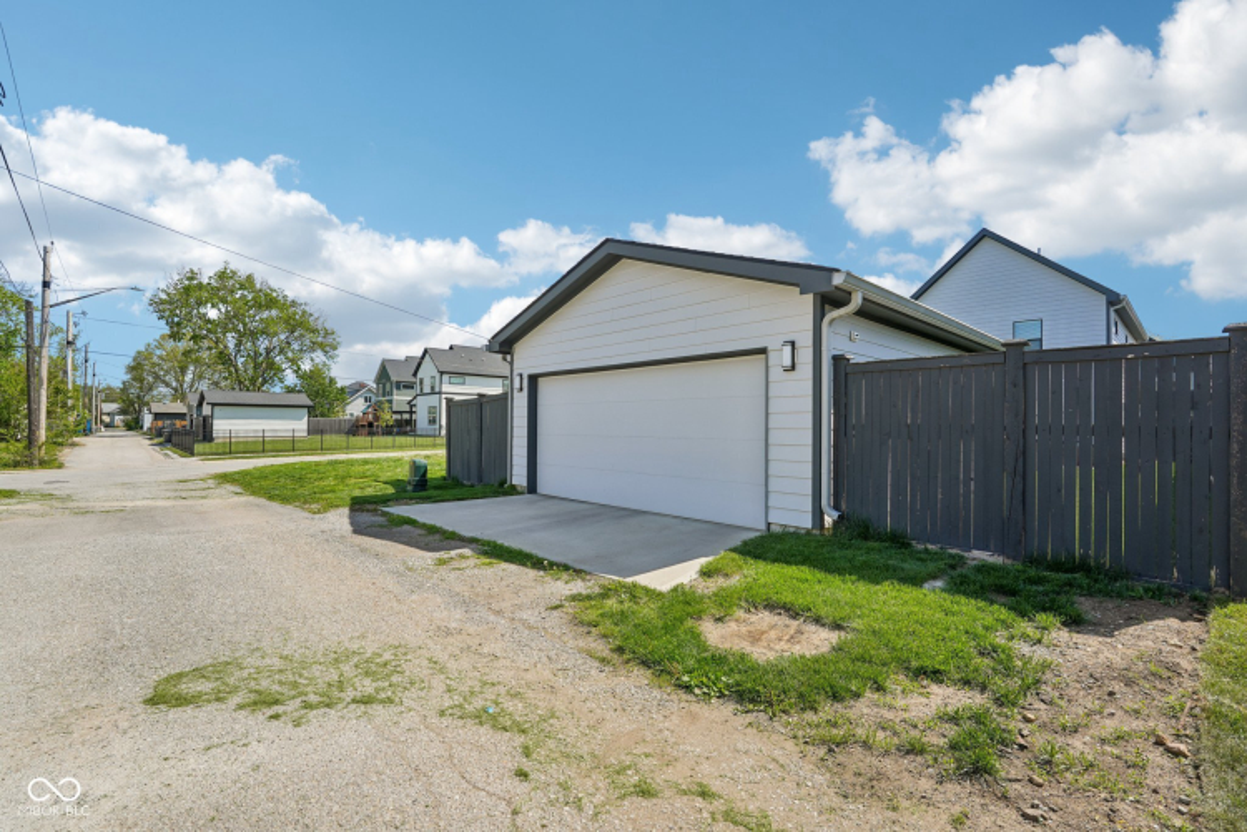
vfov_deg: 73.7
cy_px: 416
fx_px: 554
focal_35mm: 16
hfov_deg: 96.7
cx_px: 624
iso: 100
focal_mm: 16
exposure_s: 1/320
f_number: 8
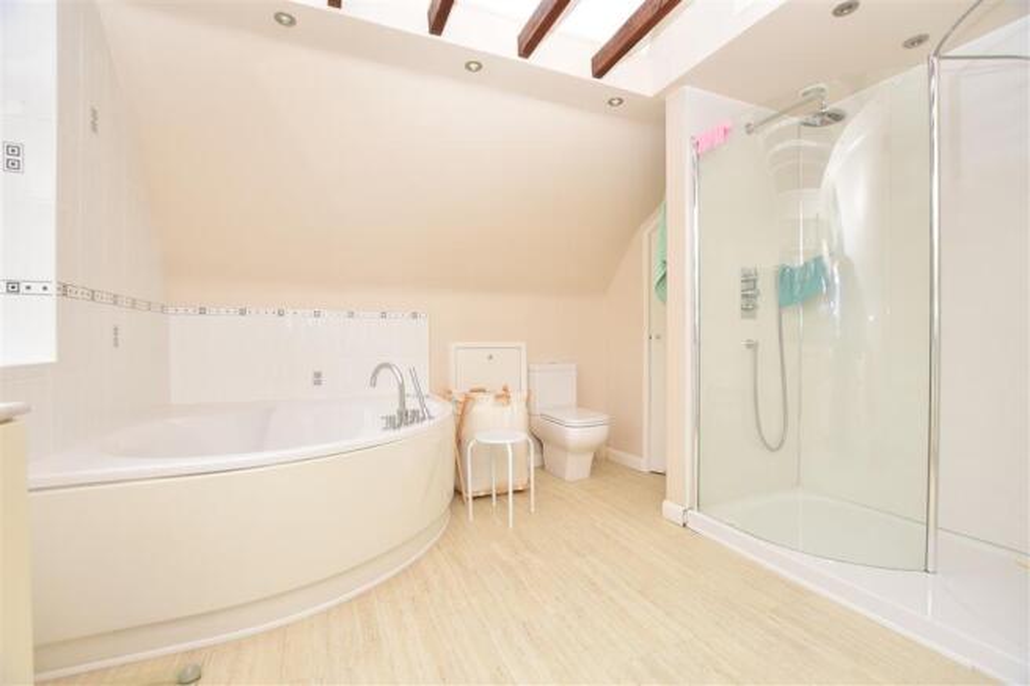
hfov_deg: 100.4
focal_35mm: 15
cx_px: 515
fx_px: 429
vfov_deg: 77.3
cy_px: 343
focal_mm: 10
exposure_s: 1/60
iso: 500
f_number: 5
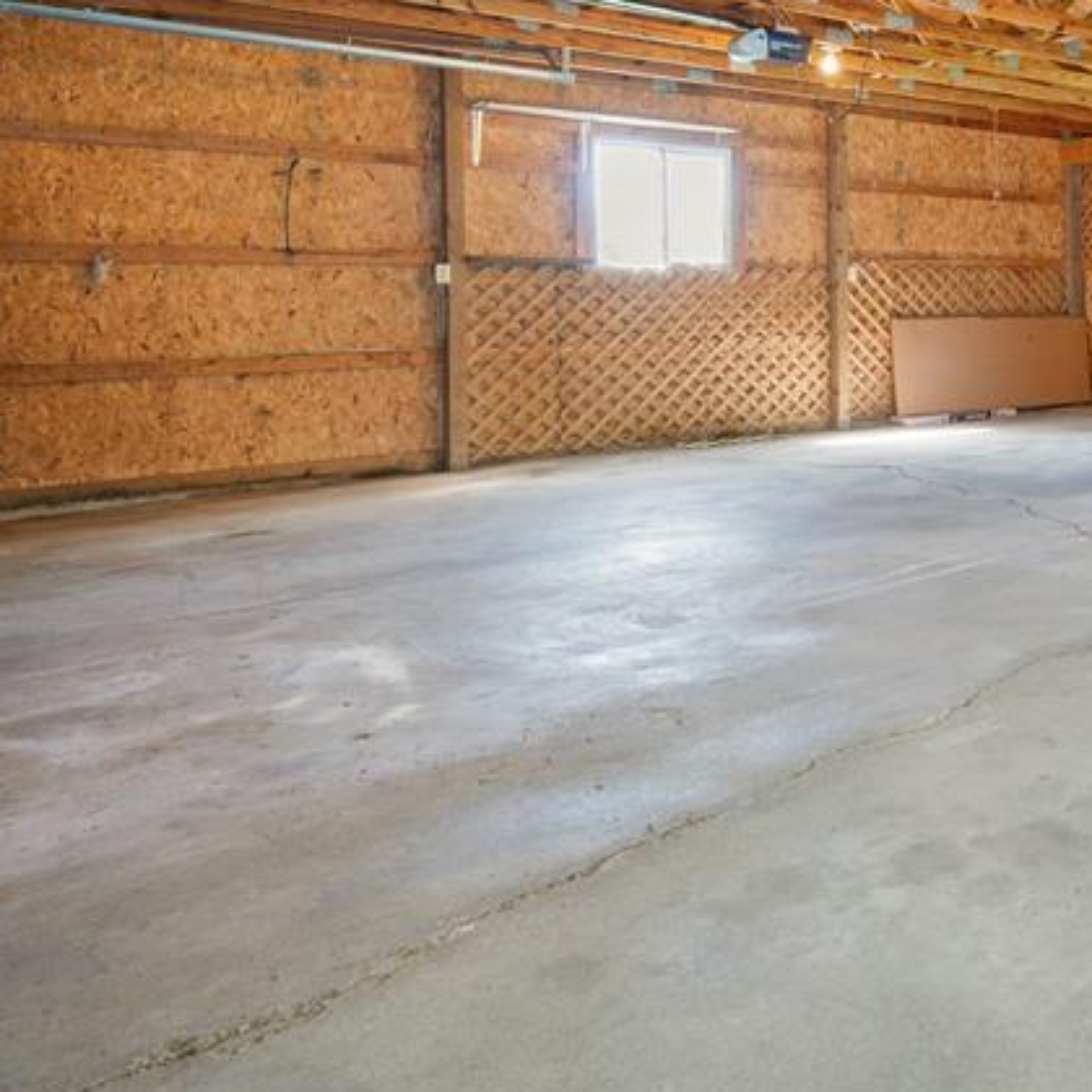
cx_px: 1310
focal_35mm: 29
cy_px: 386
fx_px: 1035
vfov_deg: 54.8
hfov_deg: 39.8
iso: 100
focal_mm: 14
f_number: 11
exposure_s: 6
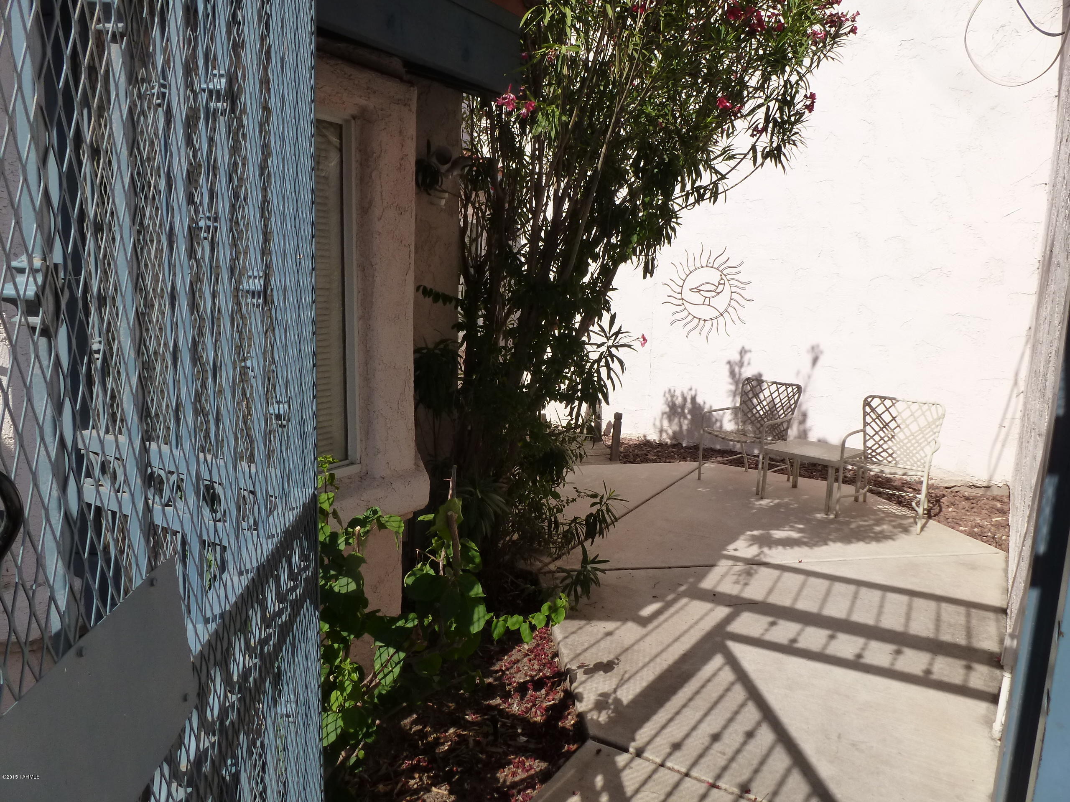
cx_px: 535
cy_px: 401
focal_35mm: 24
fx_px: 742
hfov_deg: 71.6
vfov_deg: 56.8
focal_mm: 4.3
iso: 160
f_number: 5
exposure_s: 1/500
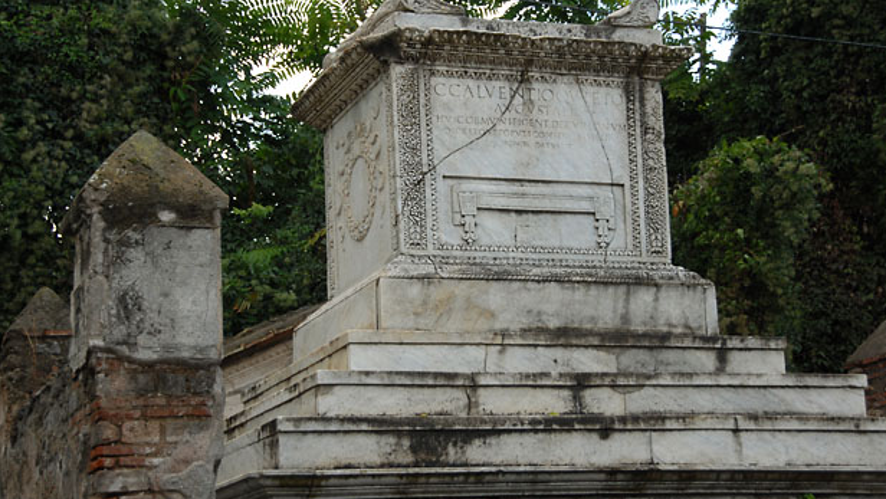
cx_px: 444
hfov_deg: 27.9
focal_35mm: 76
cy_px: 228
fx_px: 1786
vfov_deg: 15.9
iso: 100
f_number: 4.5
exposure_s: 1/200
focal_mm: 48
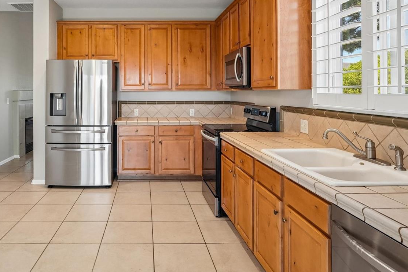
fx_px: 269
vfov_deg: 52.8
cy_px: 94
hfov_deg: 72.6
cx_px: 143
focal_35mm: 24
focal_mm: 11
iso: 400
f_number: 8
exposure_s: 1/30
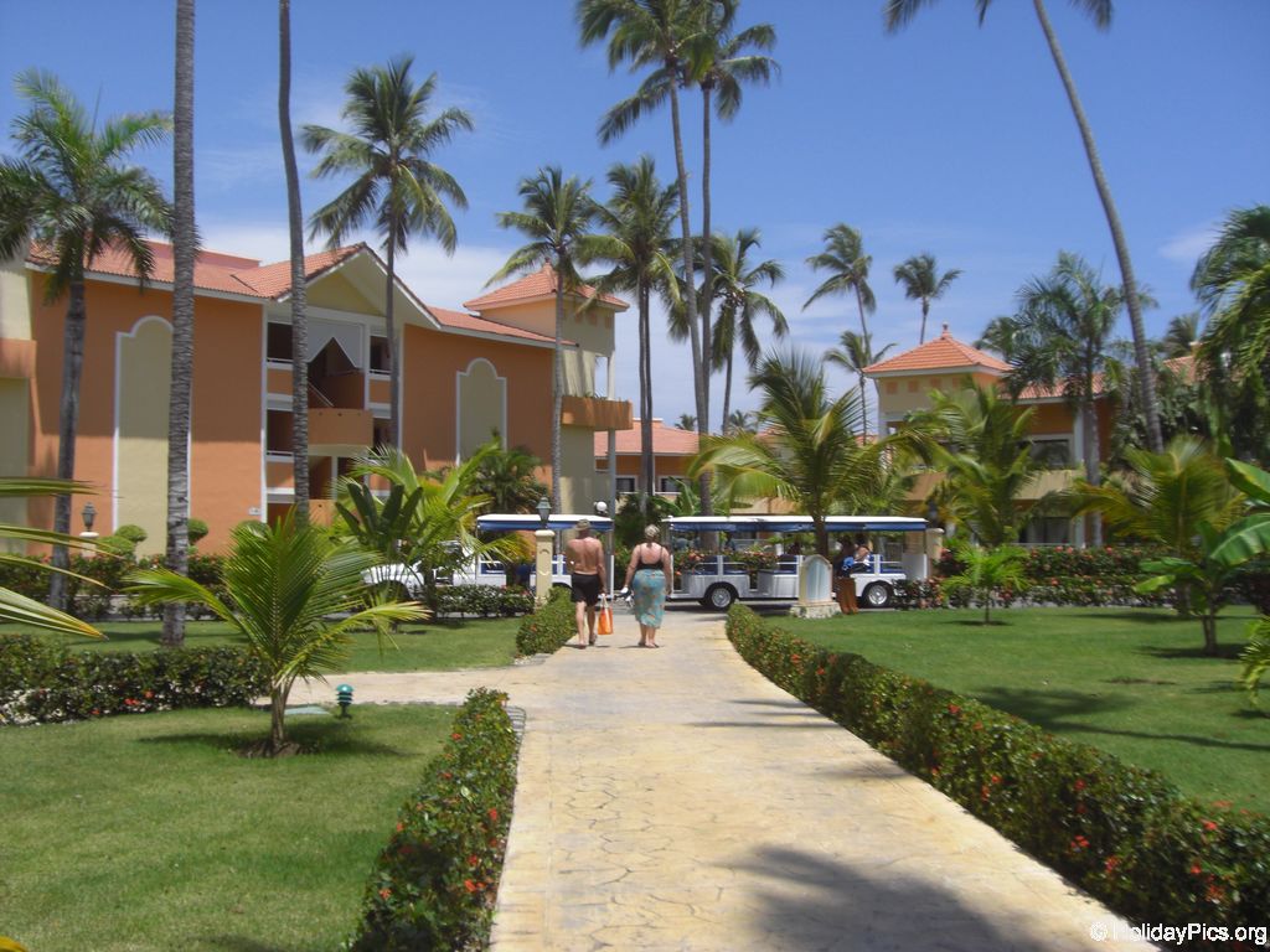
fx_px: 1394
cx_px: 635
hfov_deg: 49.0
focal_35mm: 38
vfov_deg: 37.7
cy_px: 476
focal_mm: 6.2
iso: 64
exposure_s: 1/200
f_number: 8
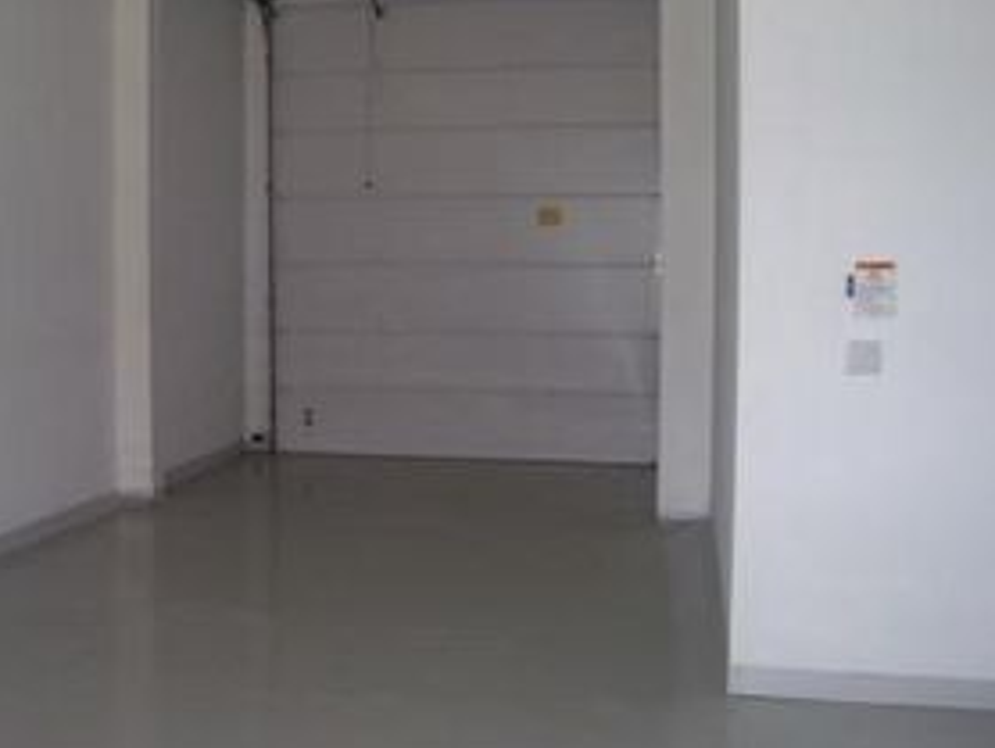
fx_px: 1295
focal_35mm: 45
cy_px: 290
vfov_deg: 32.1
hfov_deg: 41.6
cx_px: 354
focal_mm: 5.6
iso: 80
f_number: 2.7
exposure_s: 1/60
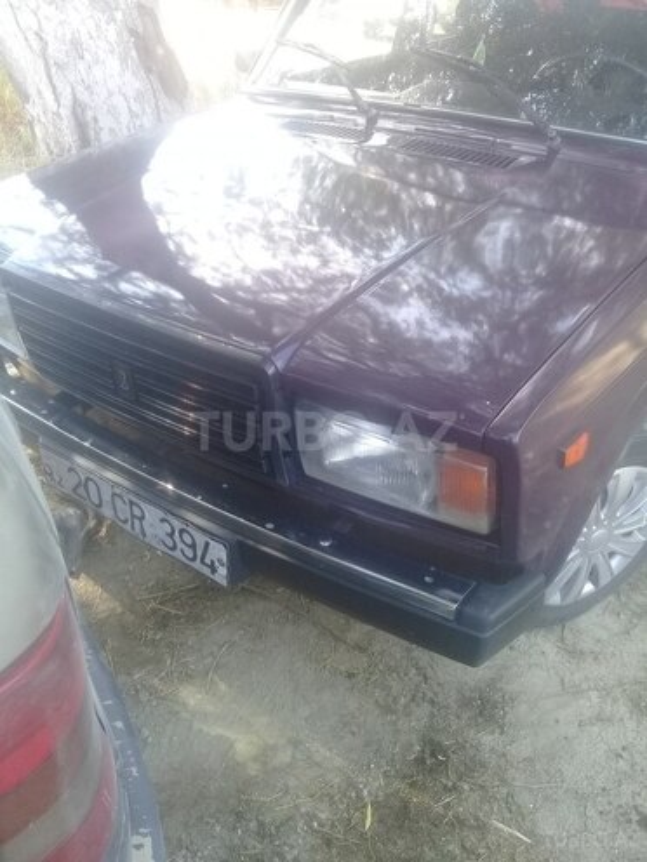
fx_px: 773
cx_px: 324
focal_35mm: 31
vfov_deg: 58.4
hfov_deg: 45.4
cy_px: 431
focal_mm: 3.3
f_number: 2.2
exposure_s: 1/100
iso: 64
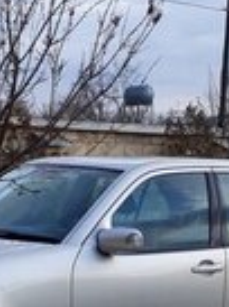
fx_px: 868
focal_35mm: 98
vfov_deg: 18.8
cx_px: 106
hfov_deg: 15.0
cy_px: 381
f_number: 1.9
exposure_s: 1/144
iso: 40
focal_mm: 3.6
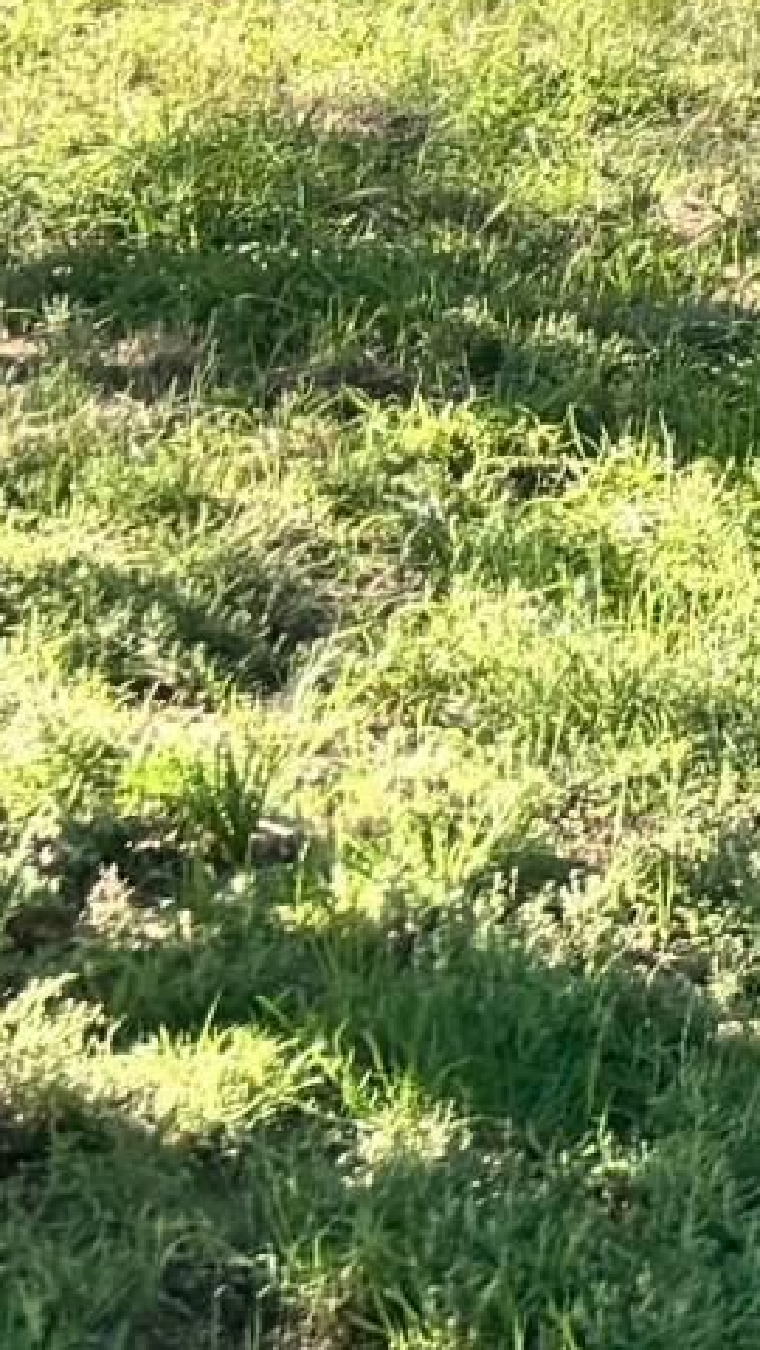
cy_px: -880
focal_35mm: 177
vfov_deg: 11.5
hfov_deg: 6.1
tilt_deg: +0.2
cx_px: 2623
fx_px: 6341
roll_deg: -0.5
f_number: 1.6
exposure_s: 1/1092
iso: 50
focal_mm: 5.96
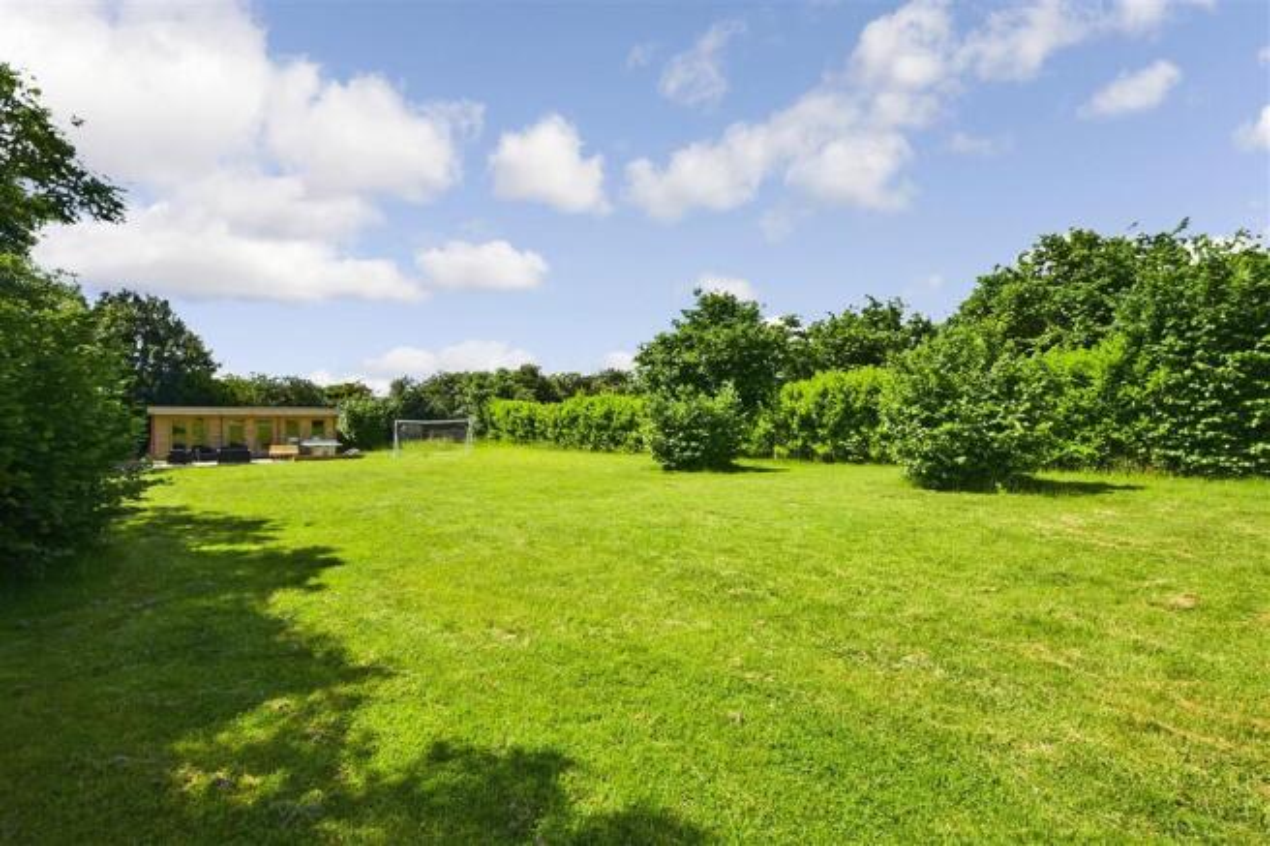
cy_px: 423
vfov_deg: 77.3
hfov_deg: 100.4
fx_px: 529
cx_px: 635
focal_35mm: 15
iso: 400
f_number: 11
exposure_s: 1/250
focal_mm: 10
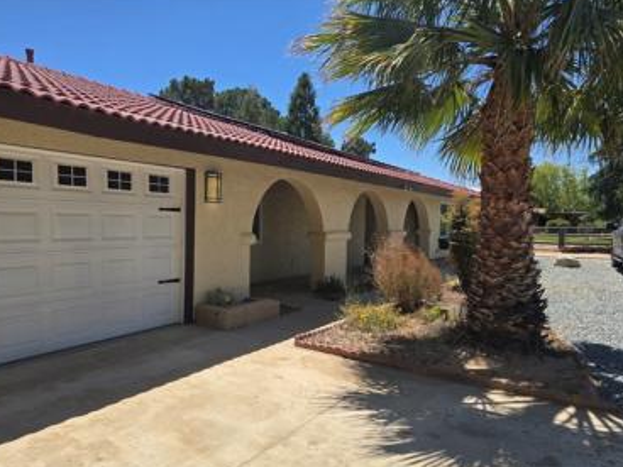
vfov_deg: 54.9
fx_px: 450
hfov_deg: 69.3
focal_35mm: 25
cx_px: 291
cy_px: 242
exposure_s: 1/730
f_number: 1.7
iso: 12
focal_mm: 6.3
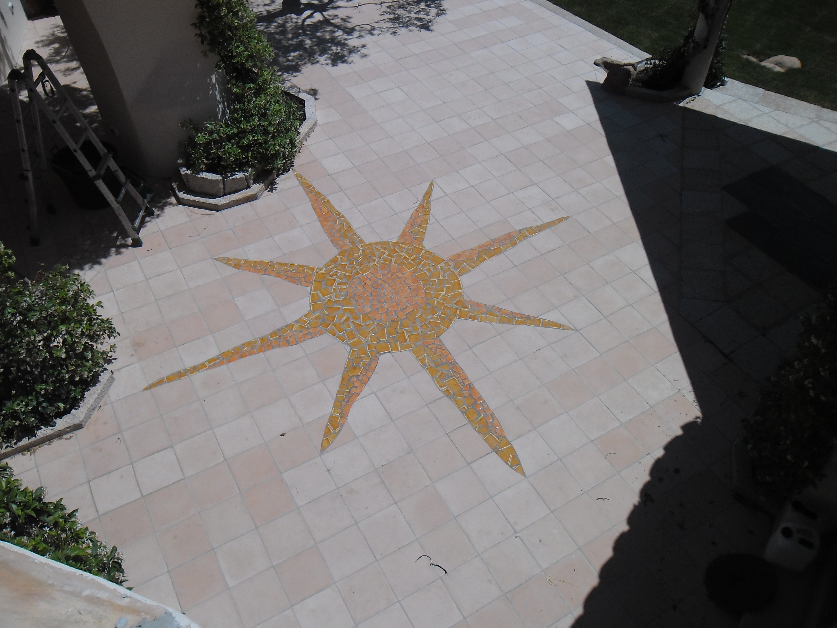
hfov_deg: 65.3
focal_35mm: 27
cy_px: 314
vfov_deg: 51.4
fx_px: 653
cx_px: 418
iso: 80
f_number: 9
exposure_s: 1/449
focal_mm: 4.9
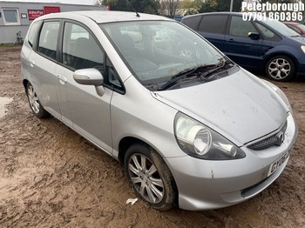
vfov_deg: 53.0
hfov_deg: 67.3
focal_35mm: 26
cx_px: 152
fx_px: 229
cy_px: 114
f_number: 1.6
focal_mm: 4.2
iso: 32
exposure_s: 1/413
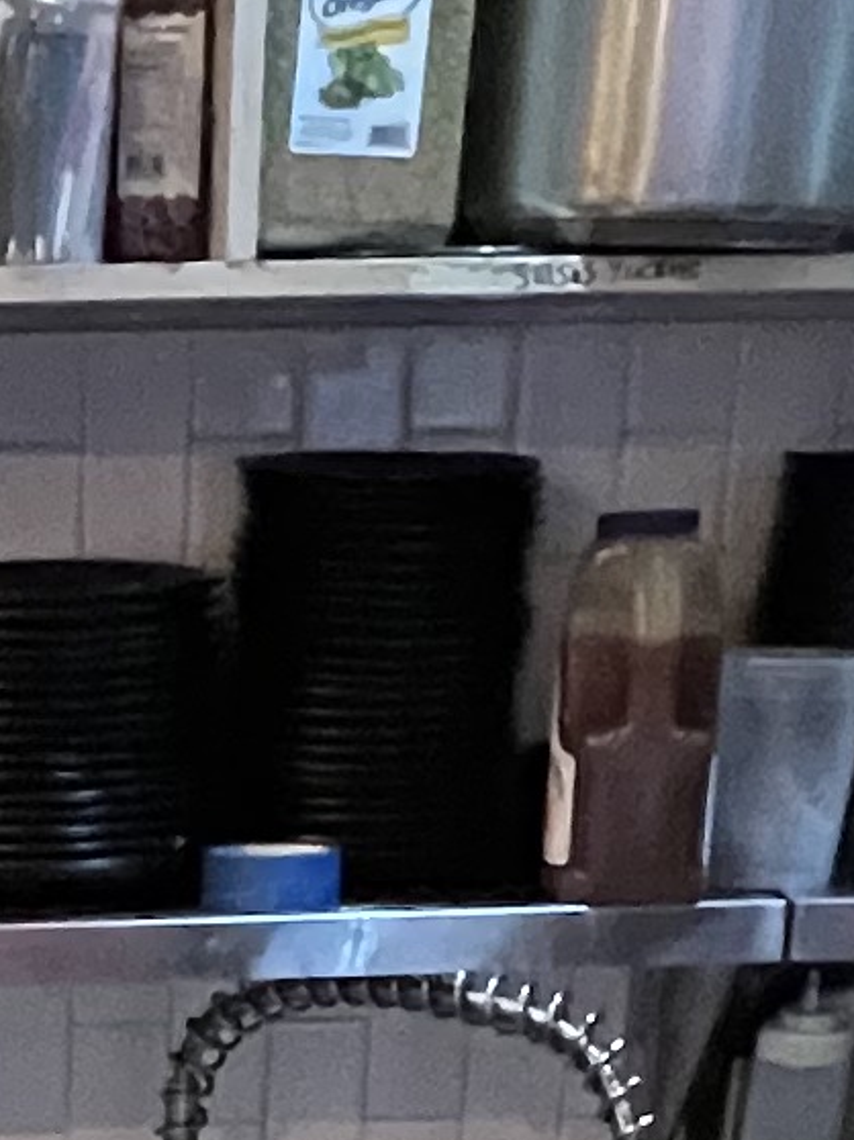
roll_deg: +2.1
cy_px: 2429
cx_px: -151
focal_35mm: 94
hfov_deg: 15.2
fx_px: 3094
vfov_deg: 15.5
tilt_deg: -31.7
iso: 800
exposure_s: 1/60
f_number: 1.8
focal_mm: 1.57
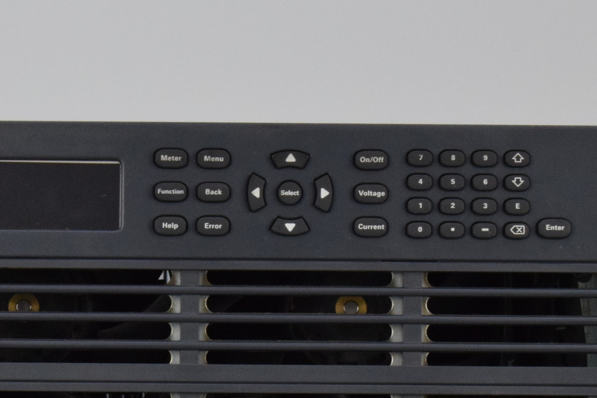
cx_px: 92
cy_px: 395
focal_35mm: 194
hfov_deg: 10.6
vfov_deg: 7.0
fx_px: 3220
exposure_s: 1/30
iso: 1600
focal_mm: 55
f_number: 22
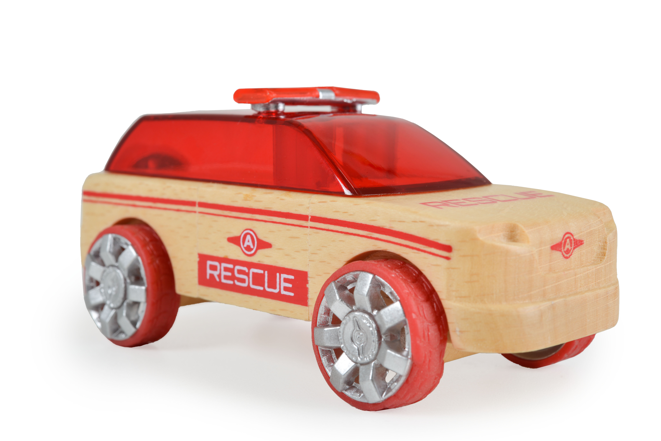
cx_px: 330
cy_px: 220
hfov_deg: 33.4
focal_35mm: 60
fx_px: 1102
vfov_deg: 22.6
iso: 100
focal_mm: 60
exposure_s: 1/20
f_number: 18
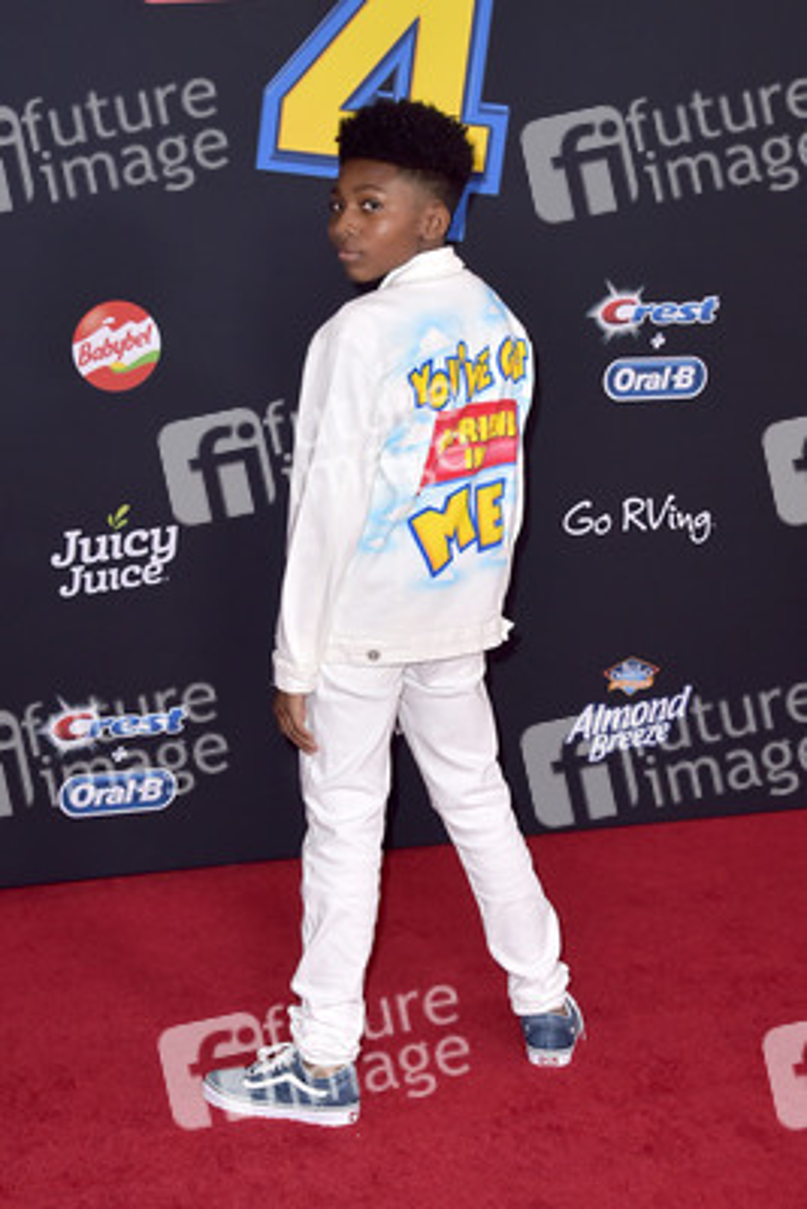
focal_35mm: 58
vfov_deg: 34.5
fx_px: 1948
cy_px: 604
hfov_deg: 23.4
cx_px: 404
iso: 500
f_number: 7.1
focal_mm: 58
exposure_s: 1/250
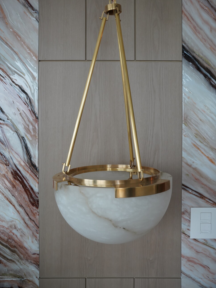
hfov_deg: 39.6
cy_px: 129
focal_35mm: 36
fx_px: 300
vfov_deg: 51.1
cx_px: 108
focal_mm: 33.1
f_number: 4
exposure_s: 1/160
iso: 1000
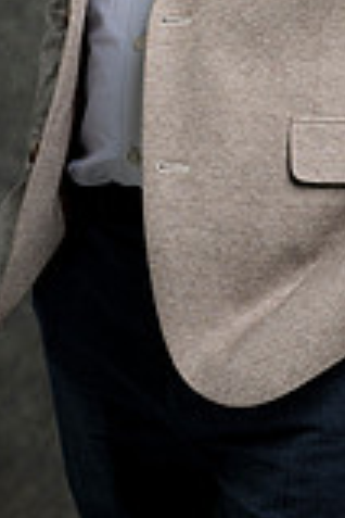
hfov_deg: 5.7
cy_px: -150
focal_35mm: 241
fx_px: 3464
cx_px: 238
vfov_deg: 8.4
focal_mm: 85
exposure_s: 1/200
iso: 125
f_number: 5
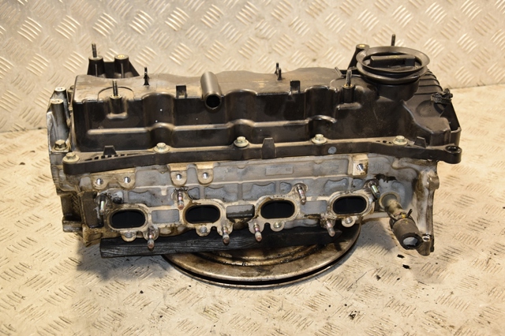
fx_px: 799
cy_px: 168
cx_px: 252
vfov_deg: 23.8
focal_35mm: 57
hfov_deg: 35.1
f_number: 5
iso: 800
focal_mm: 38
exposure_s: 1/125
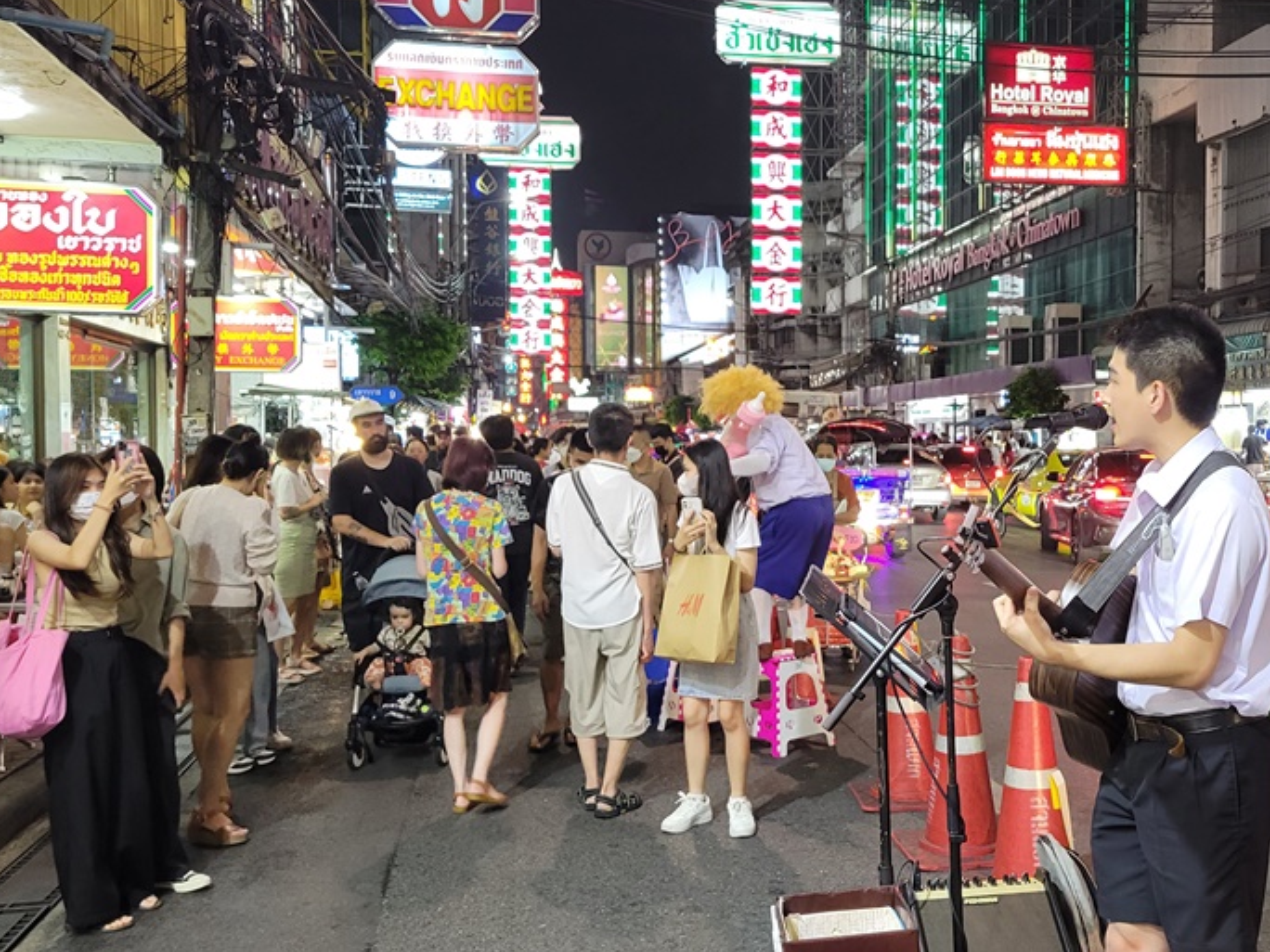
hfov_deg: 48.4
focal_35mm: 38
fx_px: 1394
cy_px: 494
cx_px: 817
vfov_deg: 37.7
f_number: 1.8
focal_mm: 5.4
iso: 400
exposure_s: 1/50
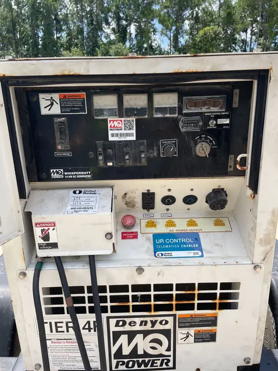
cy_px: 186
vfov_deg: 67.3
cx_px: 139
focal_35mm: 26
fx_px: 278
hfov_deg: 53.1
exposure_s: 1/1208
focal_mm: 4.2
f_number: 1.6
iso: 32
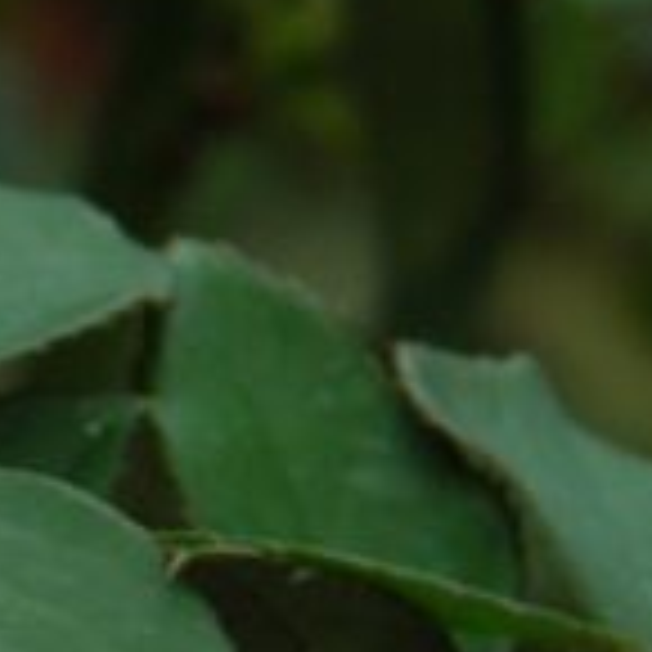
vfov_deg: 2.4
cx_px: -252
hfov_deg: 2.4
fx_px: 15407
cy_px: 940
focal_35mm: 723
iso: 50
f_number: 4
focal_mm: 24.7
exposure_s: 1/168
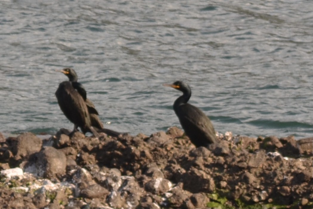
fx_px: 3912
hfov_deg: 4.6
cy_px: 104
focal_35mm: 450
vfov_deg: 3.1
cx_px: 156
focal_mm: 300
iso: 100
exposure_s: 1/125
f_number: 8
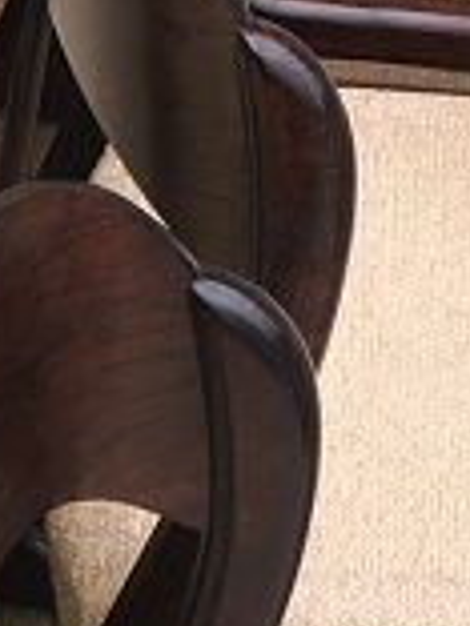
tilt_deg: -47.9
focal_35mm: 150
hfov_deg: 9.2
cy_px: 632
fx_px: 2716
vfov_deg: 13.0
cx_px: -516
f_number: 2.2
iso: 25
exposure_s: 1/103
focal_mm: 4.15
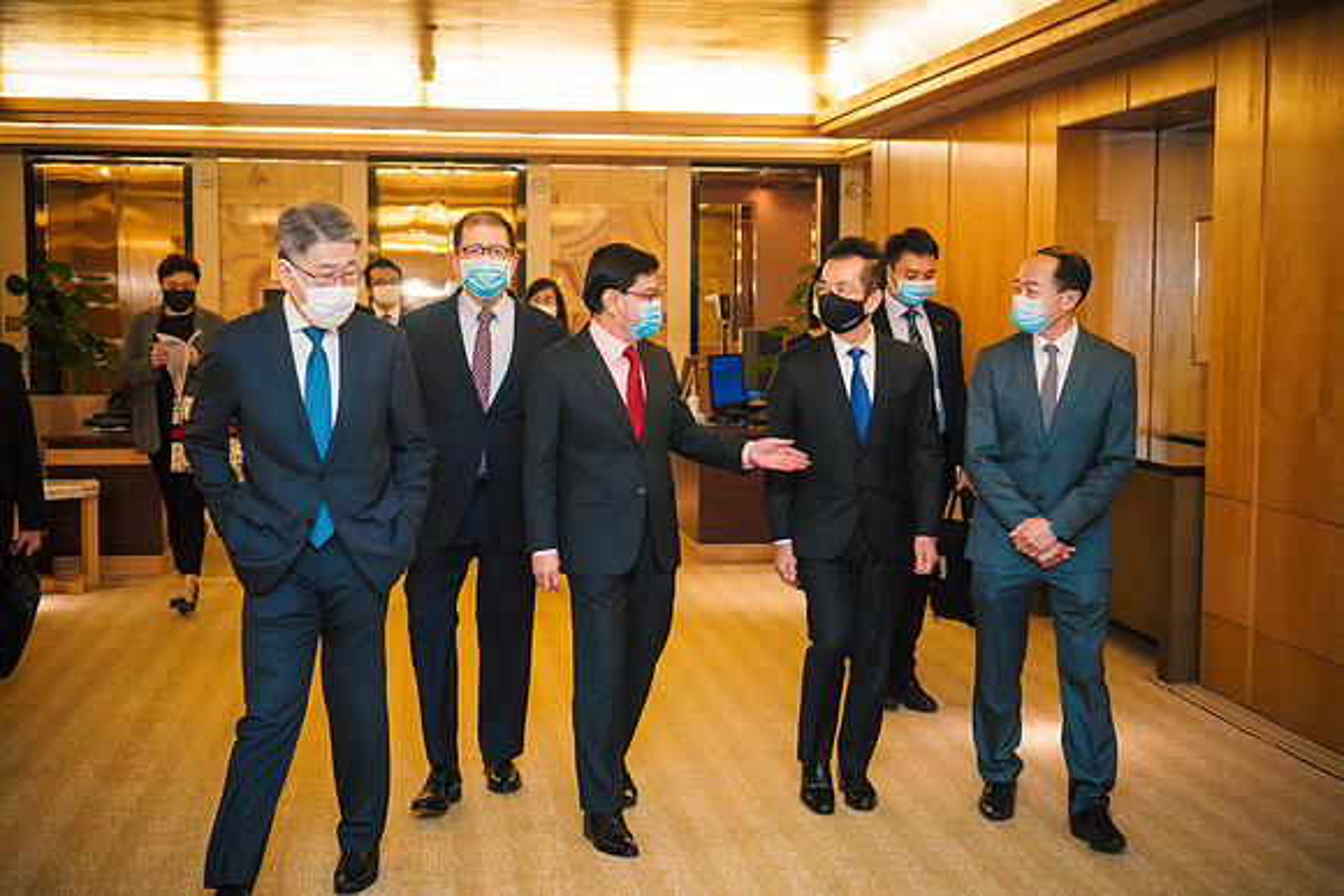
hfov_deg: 43.8
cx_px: 672
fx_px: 1670
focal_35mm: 45
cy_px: 448
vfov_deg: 30.1
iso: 1600
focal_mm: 21
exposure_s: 1/125
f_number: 2.8
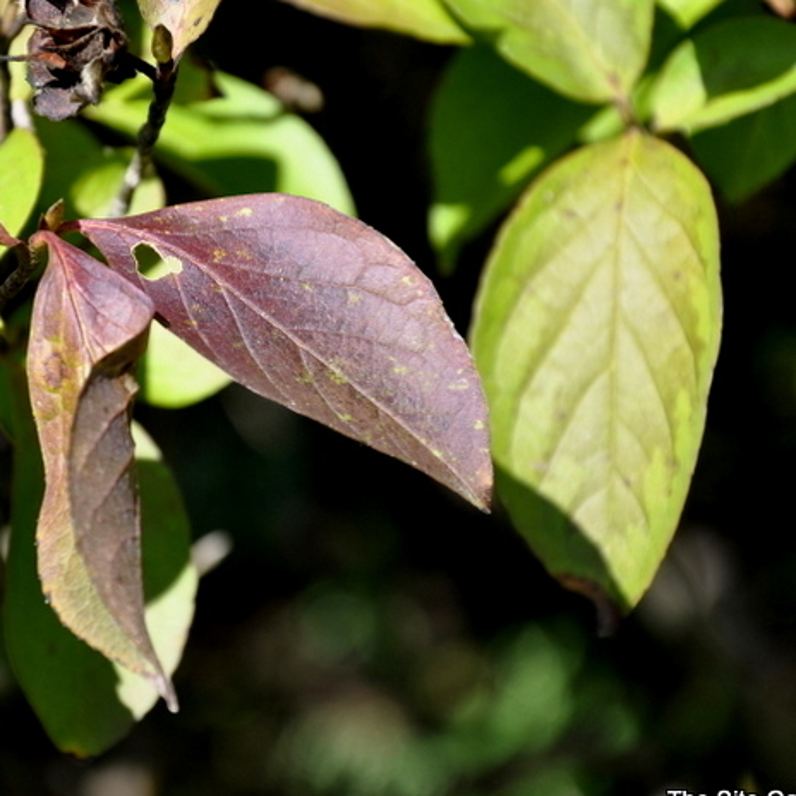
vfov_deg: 7.6
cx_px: 218
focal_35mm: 231
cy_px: 386
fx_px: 6003
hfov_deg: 7.6
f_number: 7.1
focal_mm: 105
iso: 200
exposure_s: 1/200
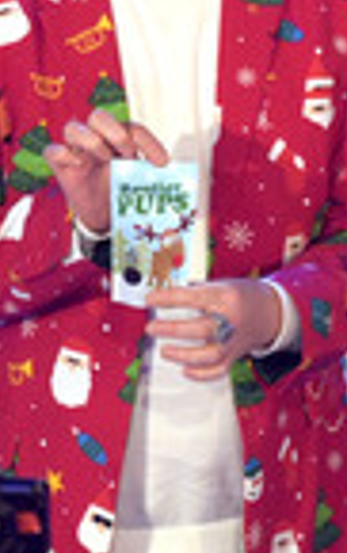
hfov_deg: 0.9
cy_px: 168
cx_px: 364
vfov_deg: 1.4
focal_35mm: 1454
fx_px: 21935
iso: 12800
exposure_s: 1/400
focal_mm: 460
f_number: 5.6
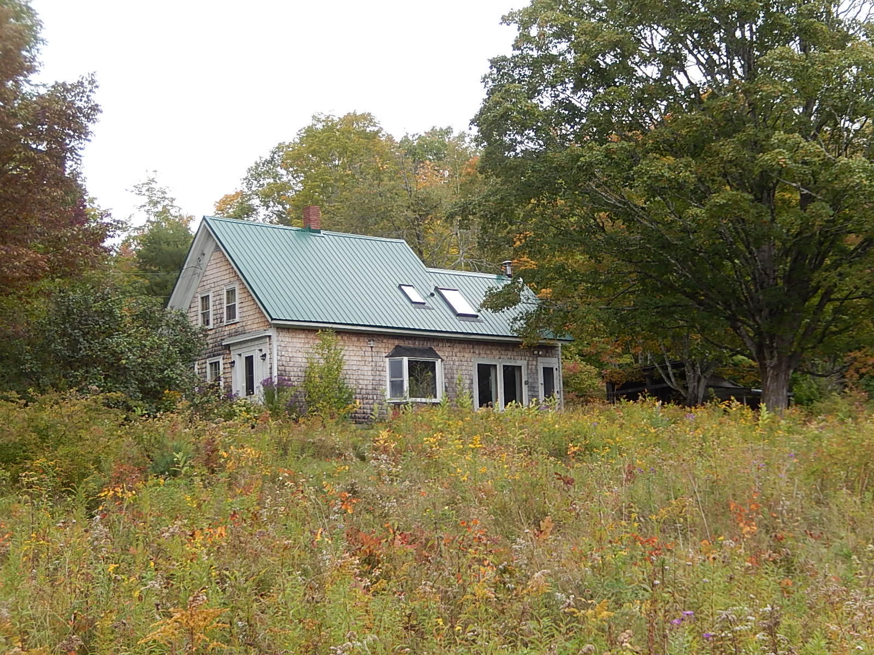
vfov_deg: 25.2
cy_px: 328
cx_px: 437
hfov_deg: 33.2
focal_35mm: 58
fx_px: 1464
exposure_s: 1/200
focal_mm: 10.4
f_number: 4.6
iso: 125
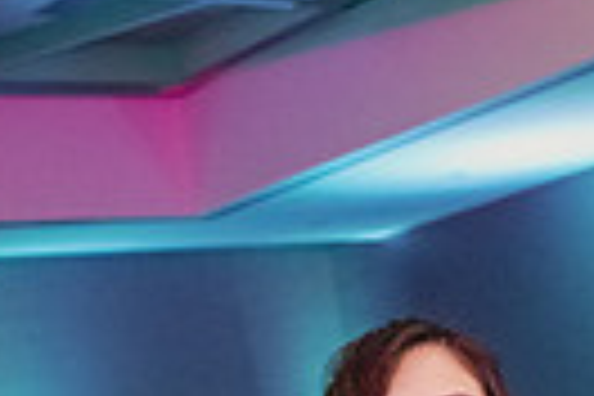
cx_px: 698
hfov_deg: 16.0
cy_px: 767
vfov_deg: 10.3
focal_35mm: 123
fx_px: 2029
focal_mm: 24
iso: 2500
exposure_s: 1/125
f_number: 2.8
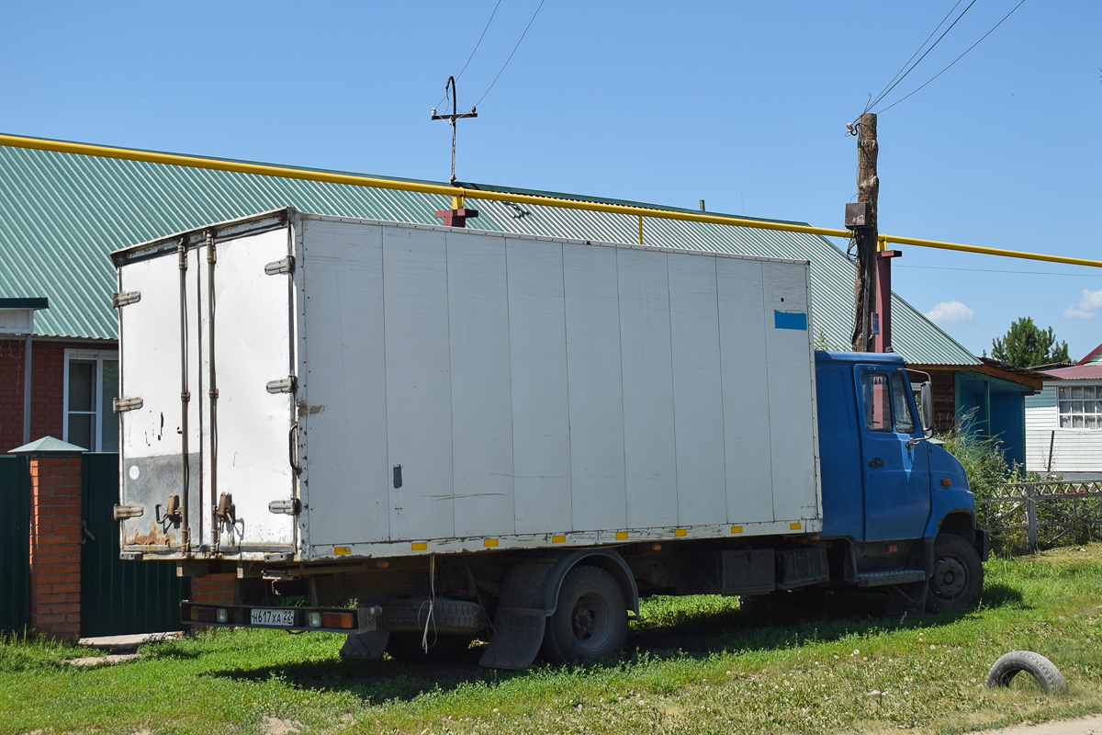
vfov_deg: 29.9
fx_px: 1377
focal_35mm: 45
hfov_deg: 43.6
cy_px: 368
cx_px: 551
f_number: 5.6
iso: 100
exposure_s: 1/640
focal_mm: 30
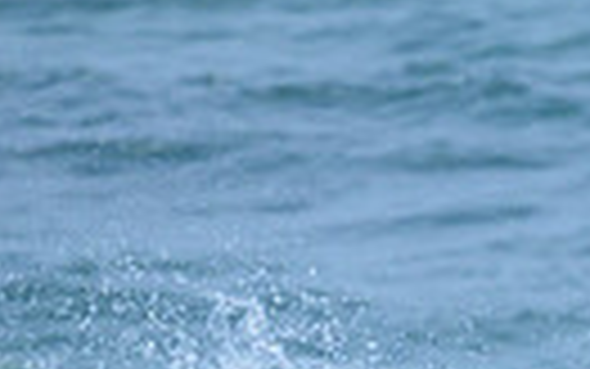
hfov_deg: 0.4
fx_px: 79627
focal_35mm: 4950
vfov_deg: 0.3
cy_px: 776
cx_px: 1103
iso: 280
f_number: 6.3
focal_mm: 800
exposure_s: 1/3200
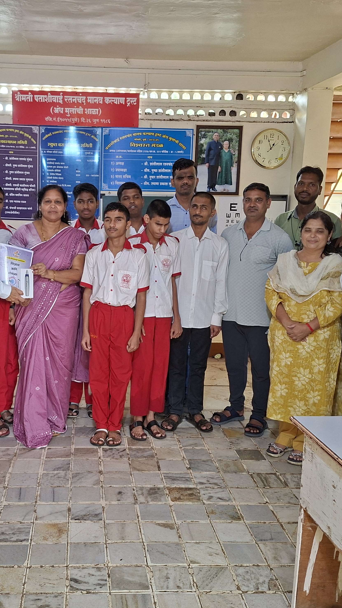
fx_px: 548
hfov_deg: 34.2
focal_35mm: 34
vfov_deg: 58.0
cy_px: 305
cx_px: 105
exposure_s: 1/50
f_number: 1.8
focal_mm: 5.54
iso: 200
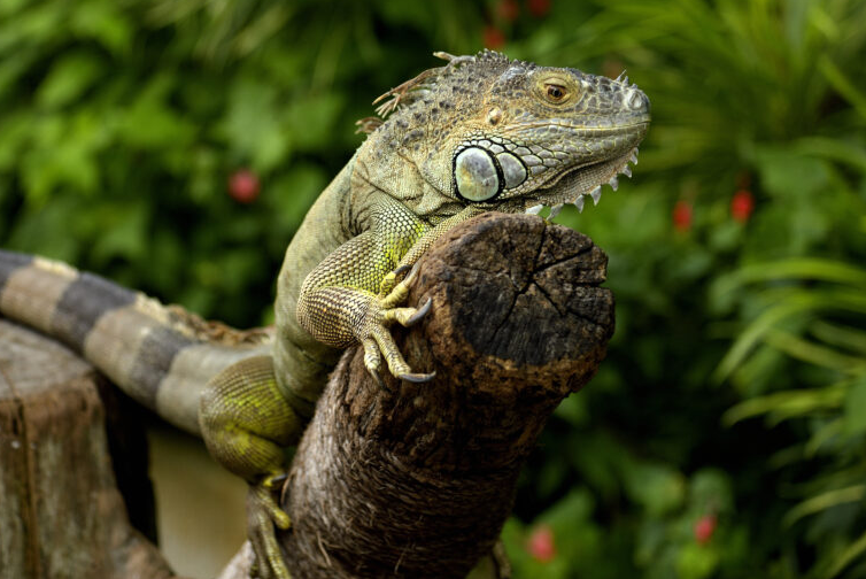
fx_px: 3924
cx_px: 334
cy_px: 230
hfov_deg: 12.6
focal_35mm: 163
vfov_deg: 8.4
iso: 250
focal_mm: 120
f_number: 4
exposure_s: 1/125
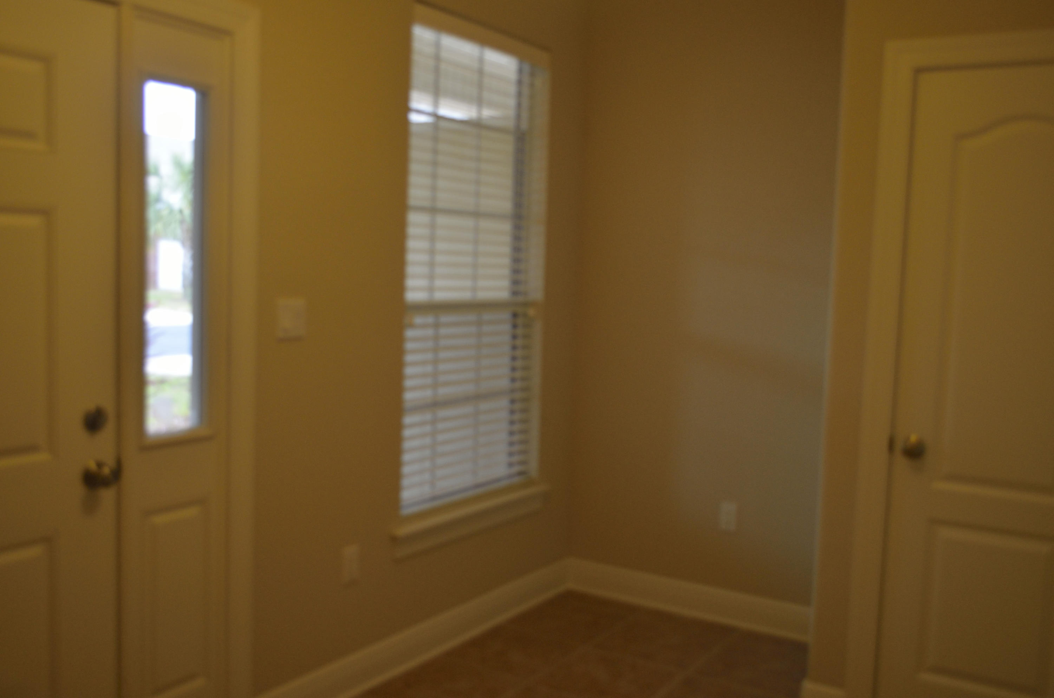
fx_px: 964
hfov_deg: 57.3
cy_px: 349
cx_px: 527
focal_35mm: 33
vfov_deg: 39.8
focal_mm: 22
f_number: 4
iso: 450
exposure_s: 1/60
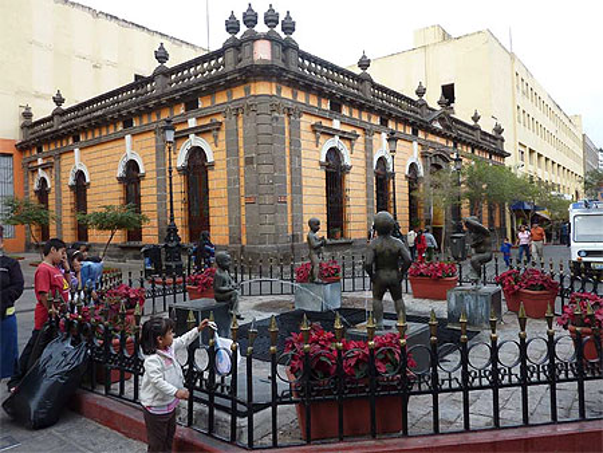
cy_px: 226
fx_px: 436
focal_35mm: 25
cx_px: 302
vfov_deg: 54.9
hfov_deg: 69.4
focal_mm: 4.1
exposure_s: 1/50
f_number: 3.3
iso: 80
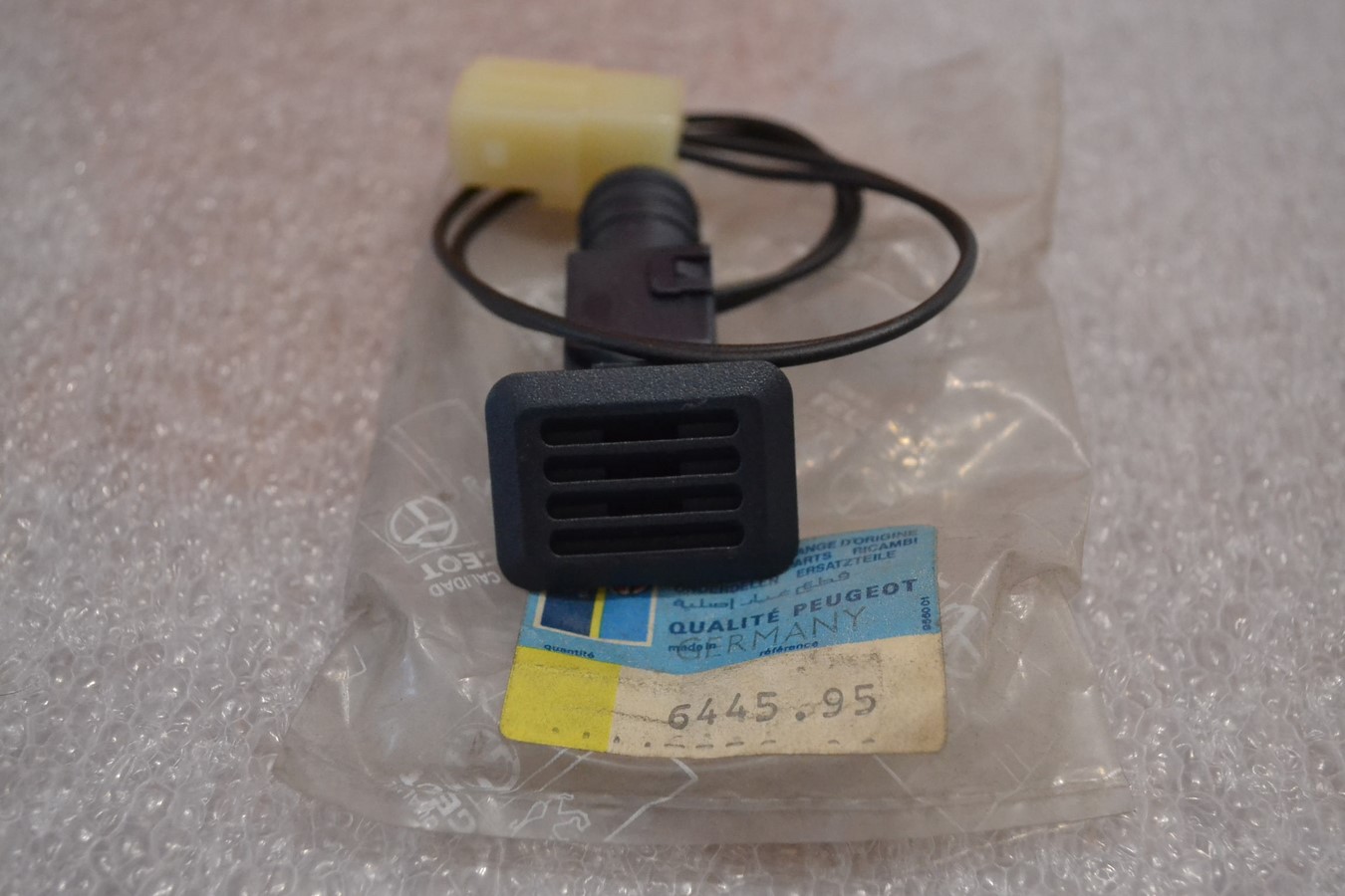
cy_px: 448
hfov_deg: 41.1
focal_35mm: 48
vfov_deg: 28.1
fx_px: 1793
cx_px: 672
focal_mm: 32
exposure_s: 1/40
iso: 3200
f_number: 4.8
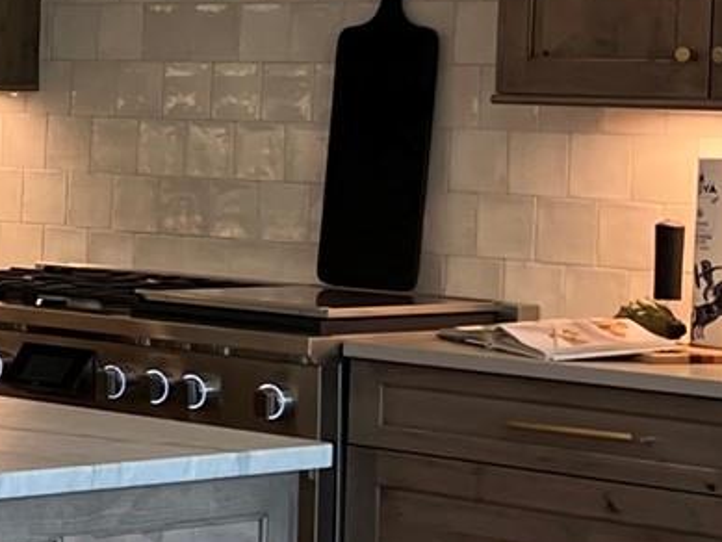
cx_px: -651
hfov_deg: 12.8
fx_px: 2858
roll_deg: -1.2
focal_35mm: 137
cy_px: 180
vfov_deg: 10.8
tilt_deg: -1.1
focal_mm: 5.7
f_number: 1.5
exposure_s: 1/120
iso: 80
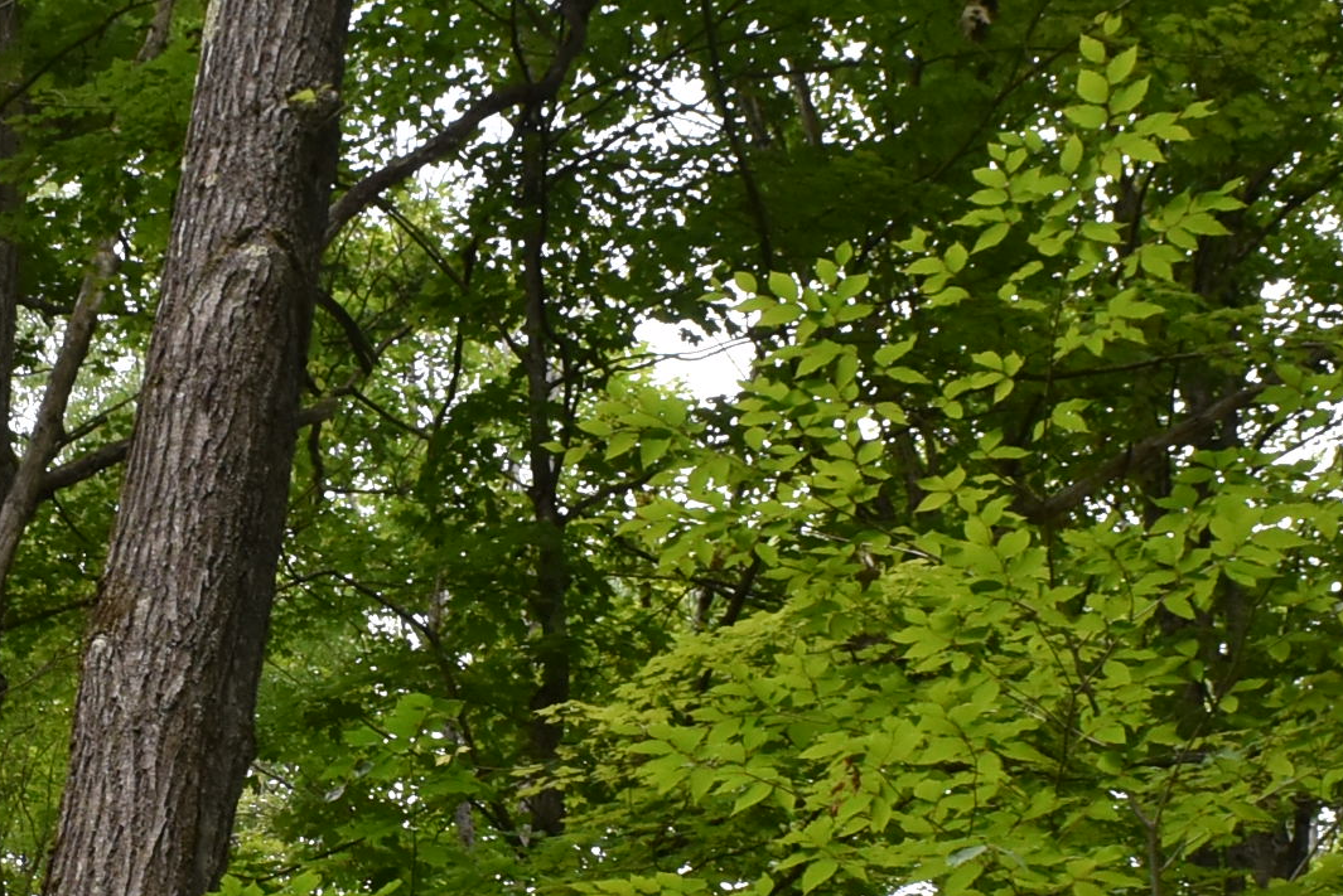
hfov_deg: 17.6
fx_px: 4254
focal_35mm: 114
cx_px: 96
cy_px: 791
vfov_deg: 12.0
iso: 400
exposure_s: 1/200
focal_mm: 18
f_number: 7.1
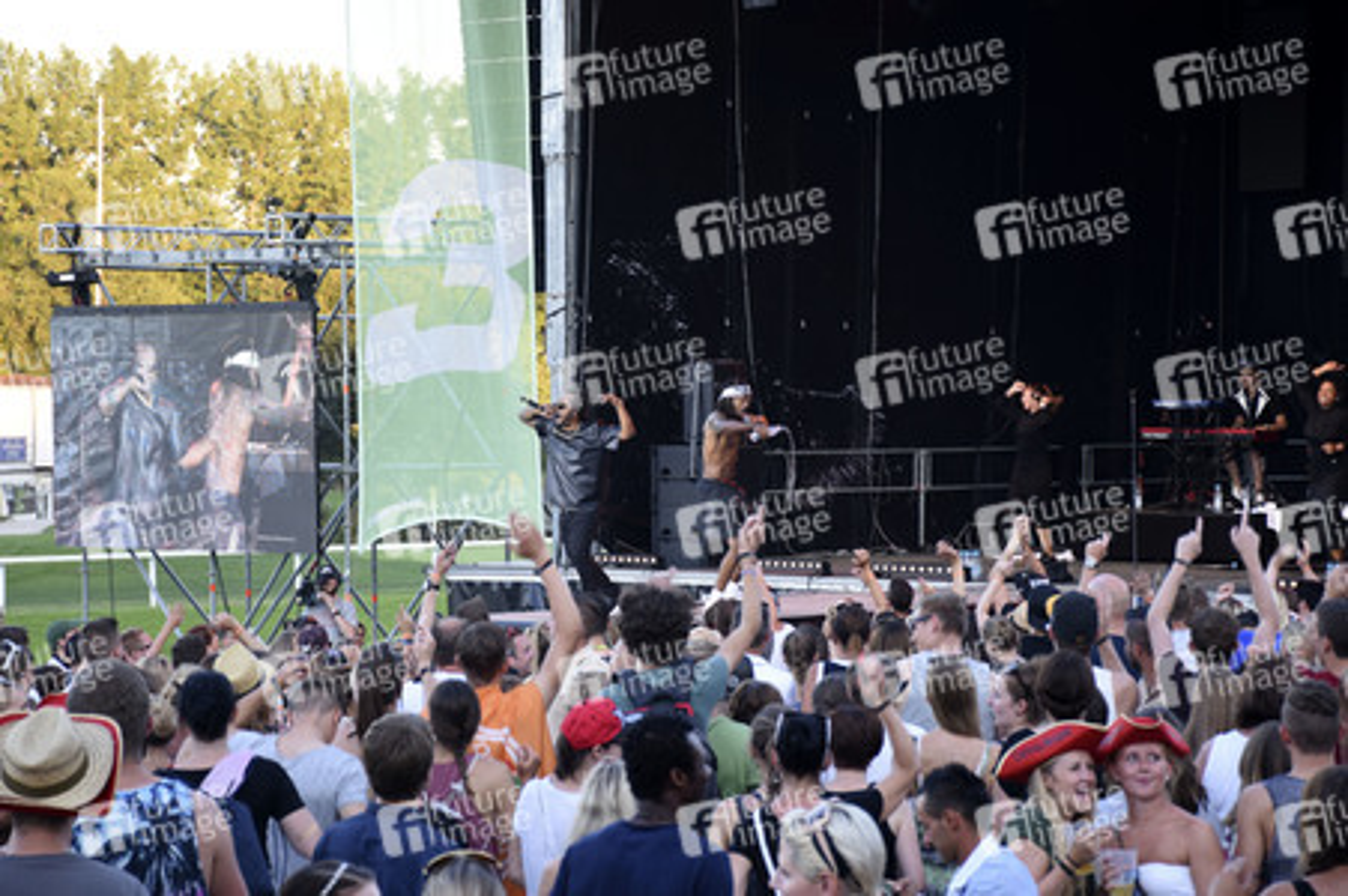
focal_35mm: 105
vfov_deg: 13.0
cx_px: 674
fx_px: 3929
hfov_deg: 19.5
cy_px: 448
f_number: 5.6
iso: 400
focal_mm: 70
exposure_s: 1/100
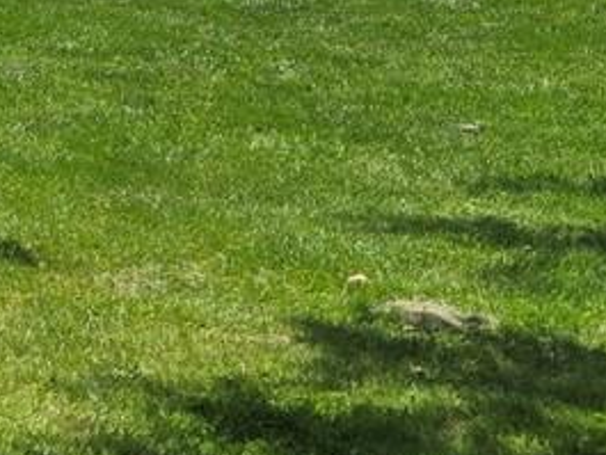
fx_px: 2434
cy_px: -444
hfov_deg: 13.9
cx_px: -53
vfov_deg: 9.9
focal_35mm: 139
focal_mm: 5.4
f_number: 1.8
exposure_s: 1/1930
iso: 25
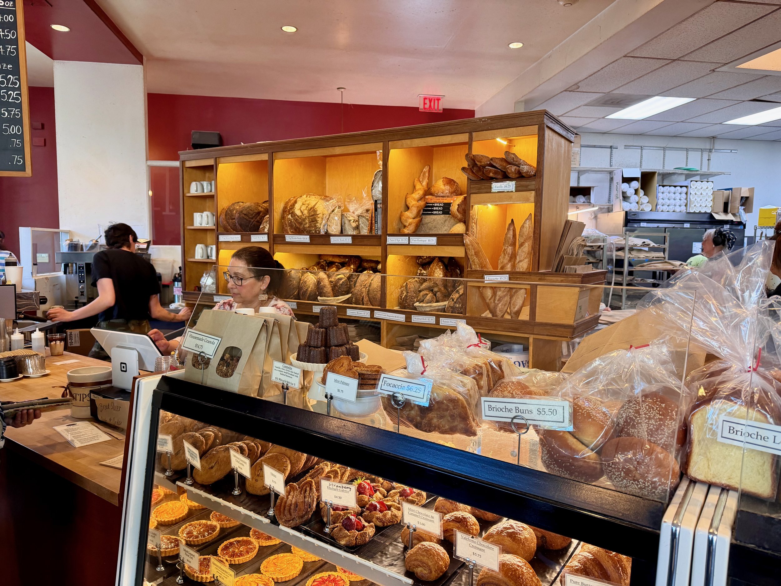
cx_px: 390
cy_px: 293
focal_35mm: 24
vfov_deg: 56.8
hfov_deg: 71.6
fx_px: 541
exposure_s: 1/60
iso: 250
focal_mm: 6.76
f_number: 1.78
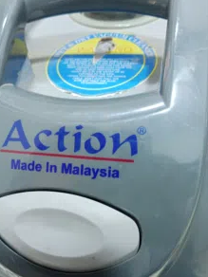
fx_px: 296
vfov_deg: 50.0
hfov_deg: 38.3
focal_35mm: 37
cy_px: 157
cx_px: 71
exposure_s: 1/40
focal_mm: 4.11
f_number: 1.6
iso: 1408
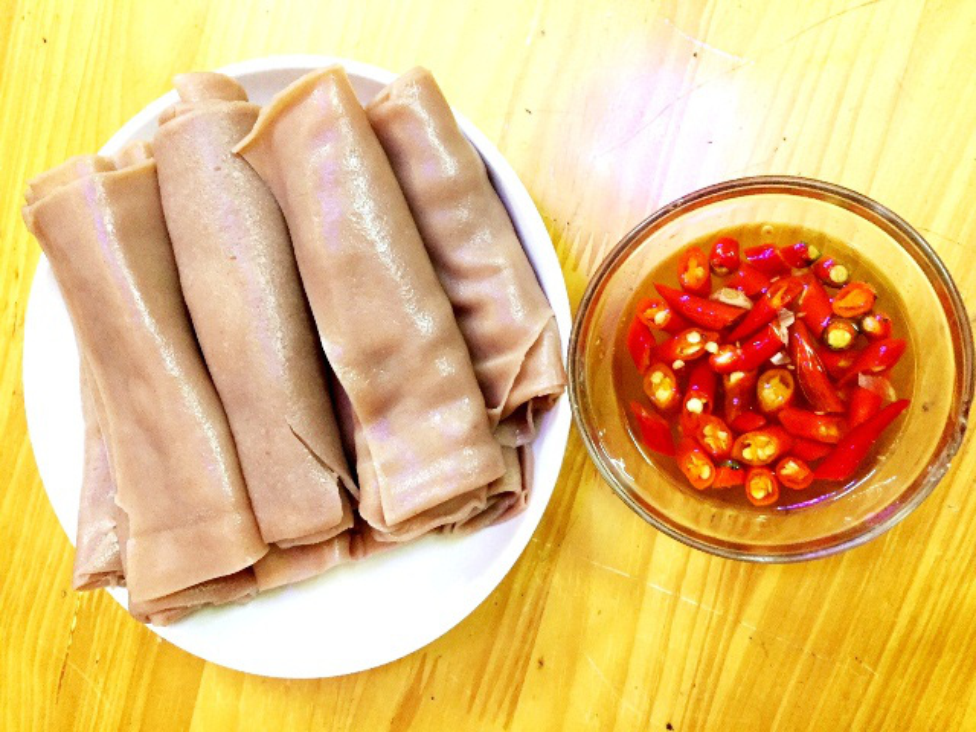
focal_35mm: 29
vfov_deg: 48.2
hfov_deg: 61.7
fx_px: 818
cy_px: 366
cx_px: 488
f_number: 2.2
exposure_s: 1/20
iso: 250
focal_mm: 4.15
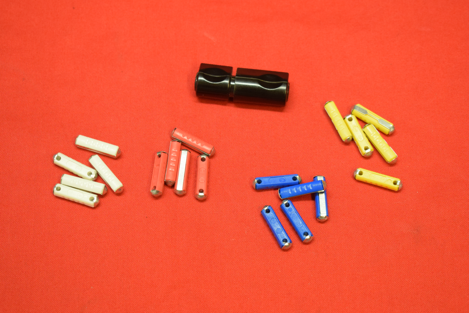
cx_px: 234
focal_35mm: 82
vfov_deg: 16.6
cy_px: 156
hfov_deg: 24.6
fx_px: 1075
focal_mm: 55
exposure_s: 1/60
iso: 1600
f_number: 5.6
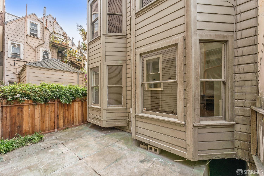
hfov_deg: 104.3
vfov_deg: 81.2
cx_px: 132
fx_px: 103
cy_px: 88
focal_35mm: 14
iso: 100
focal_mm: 14
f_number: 9
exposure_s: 1/200
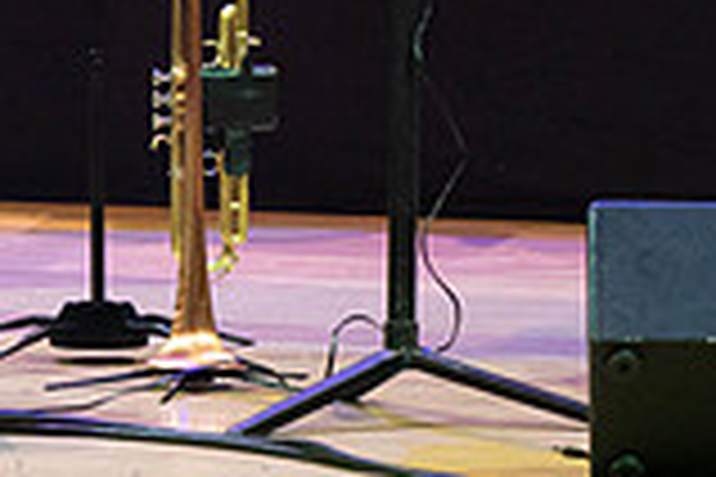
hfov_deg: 1.5
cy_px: -380
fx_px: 27047
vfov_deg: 1.0
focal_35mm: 1360
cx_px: -459
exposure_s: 1/250
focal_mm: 373
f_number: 5.6
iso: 3200
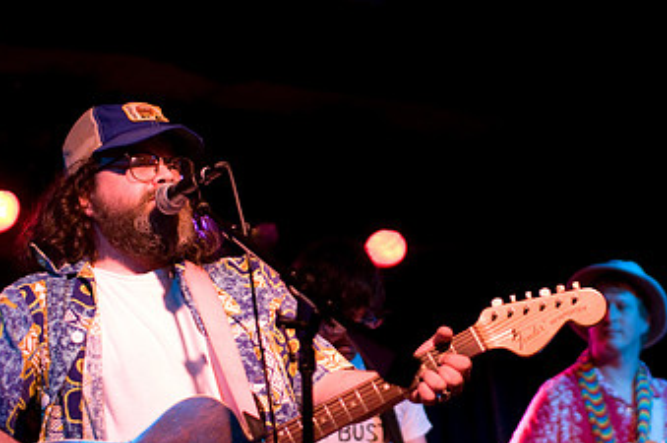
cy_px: 314
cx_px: 405
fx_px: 1425
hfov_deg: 26.3
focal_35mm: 77
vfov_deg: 17.6
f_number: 1.6
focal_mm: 30
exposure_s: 1/100
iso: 1000
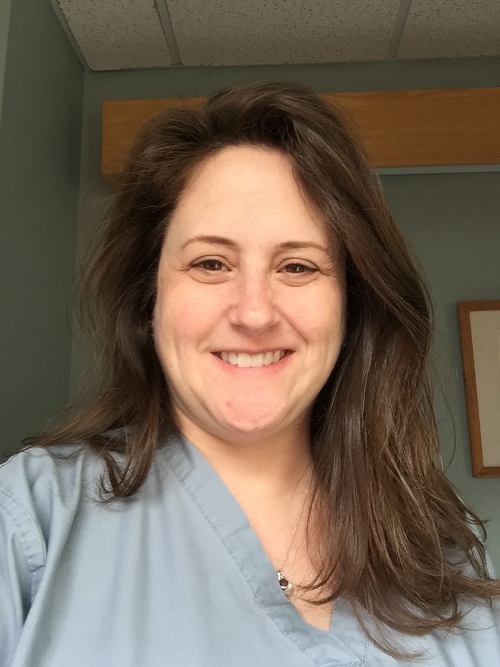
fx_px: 597
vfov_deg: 58.4
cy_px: 334
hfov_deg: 45.4
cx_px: 250
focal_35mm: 31
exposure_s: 1/30
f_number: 2.2
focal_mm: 2.6
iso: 40
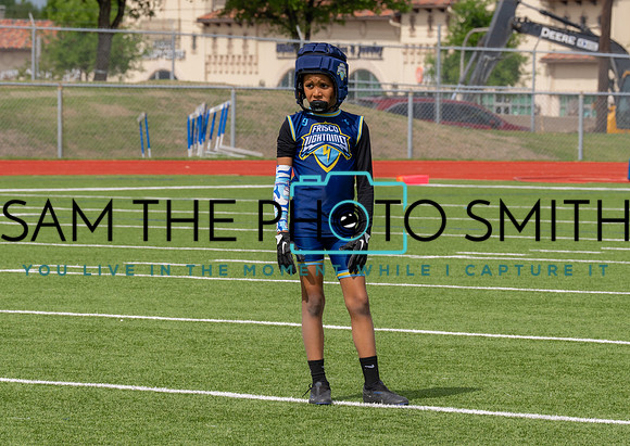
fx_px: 5278
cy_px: 223
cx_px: 327
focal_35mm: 296
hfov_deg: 6.8
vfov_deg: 4.8
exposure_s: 1/250
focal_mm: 200
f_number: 13
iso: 100
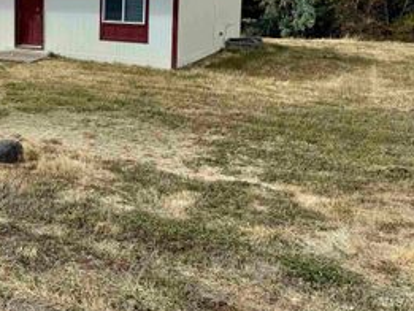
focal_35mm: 46
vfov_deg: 30.0
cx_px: 25
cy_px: 23
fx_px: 550
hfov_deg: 37.9
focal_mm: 6.76
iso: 80
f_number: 1.78
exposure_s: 1/5348
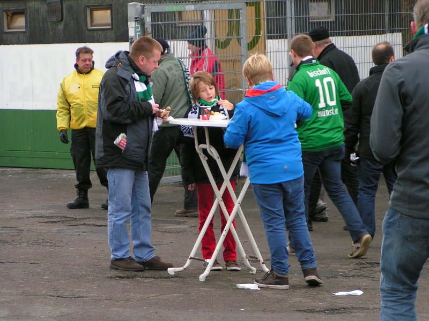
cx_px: 214
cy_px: 160
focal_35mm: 157
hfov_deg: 12.6
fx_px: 1946
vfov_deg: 9.5
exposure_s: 1/160
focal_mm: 24
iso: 160
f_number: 3.5
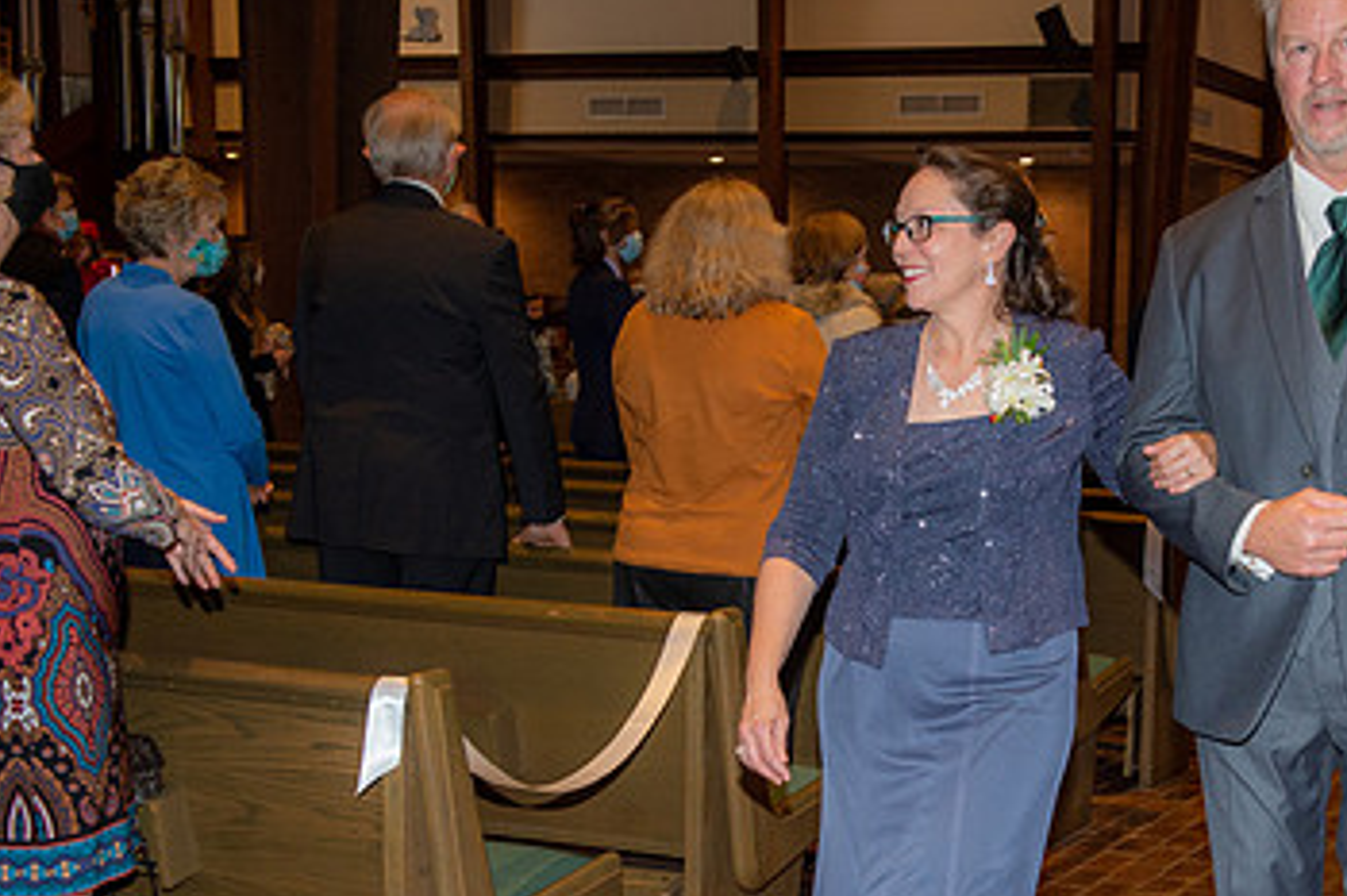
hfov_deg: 31.4
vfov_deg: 21.4
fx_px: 2356
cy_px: 631
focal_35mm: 63
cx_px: 981
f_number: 5.6
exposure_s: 1/125
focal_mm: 38
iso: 1600
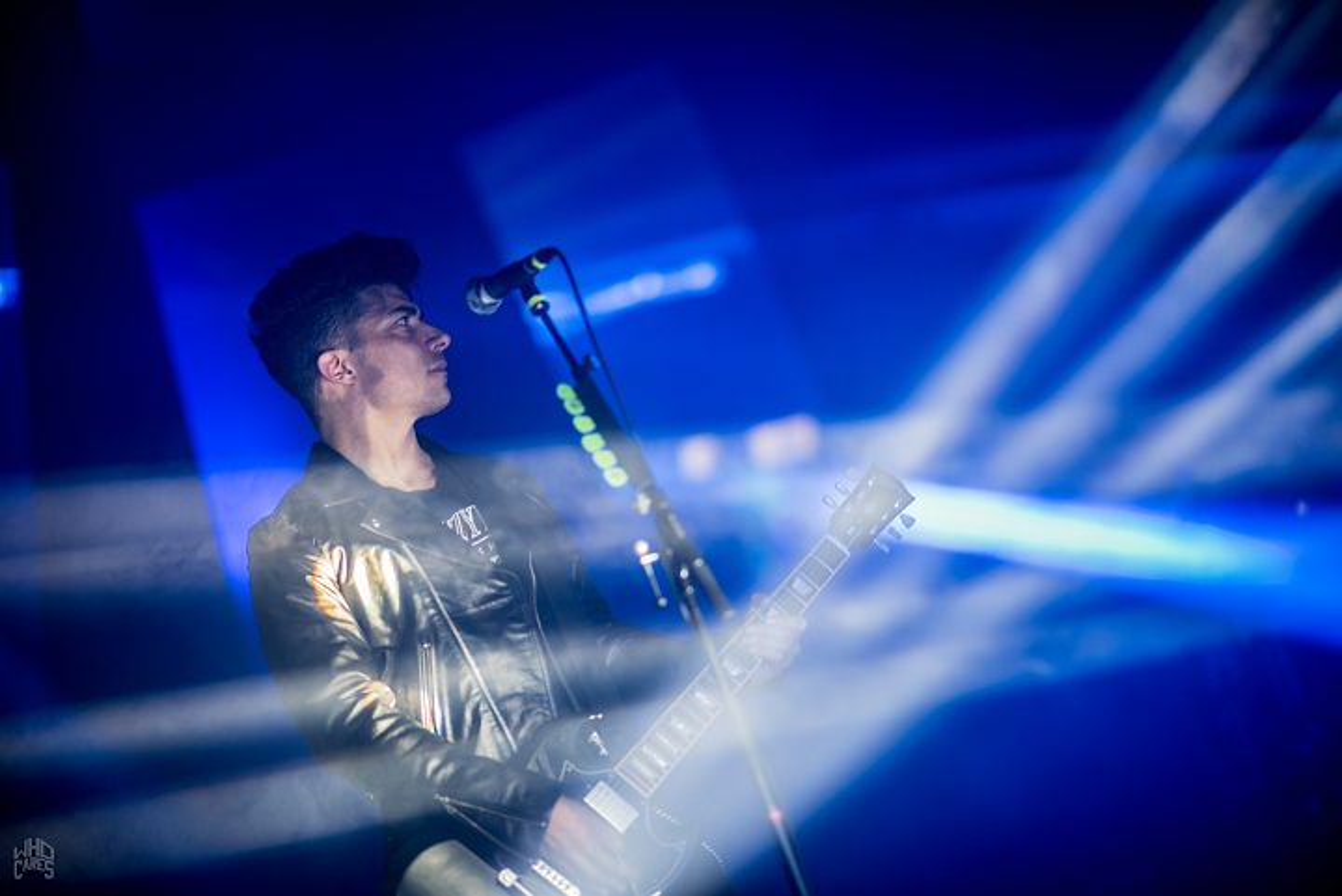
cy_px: 448
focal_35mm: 85
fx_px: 3170
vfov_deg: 16.1
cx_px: 671
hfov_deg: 23.9
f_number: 1.4
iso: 400
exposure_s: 1/125
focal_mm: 85
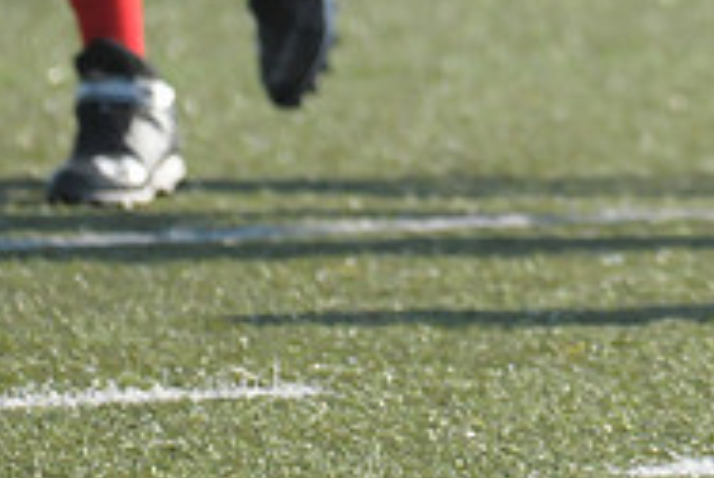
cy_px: -233
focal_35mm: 1199
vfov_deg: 1.2
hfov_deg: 1.7
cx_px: 1003
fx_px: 23817
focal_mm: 260
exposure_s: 1/5000
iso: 1600
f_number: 4
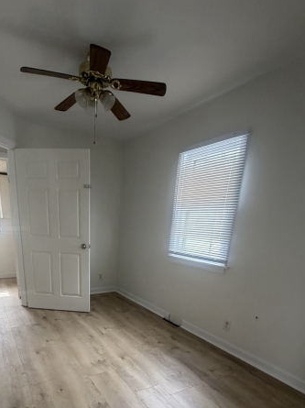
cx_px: 114
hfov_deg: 62.5
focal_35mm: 21
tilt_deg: -19.3
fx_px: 247
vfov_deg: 73.7
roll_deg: -3.3
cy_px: 304
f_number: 2.2
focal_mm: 2.22
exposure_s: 1/121
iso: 320
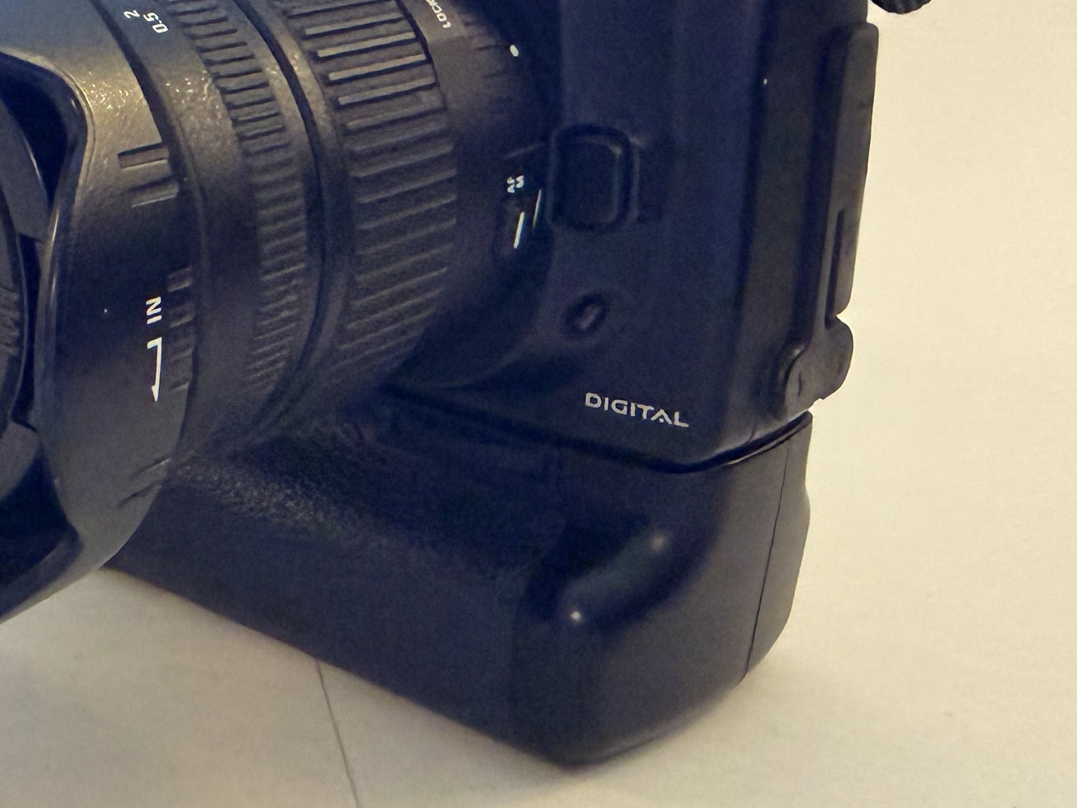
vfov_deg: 25.9
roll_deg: -0.5
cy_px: 119
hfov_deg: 33.5
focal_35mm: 55
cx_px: 155
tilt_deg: -10.5
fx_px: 1712
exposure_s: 1/50
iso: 800
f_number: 2.2
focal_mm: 2.22
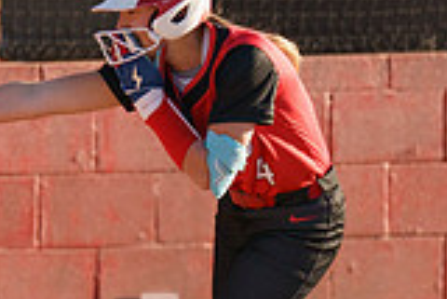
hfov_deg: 1.8
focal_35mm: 1145
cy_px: 128
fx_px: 14230
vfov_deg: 1.2
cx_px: 177
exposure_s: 1/3200
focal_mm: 200
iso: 500
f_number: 2.8
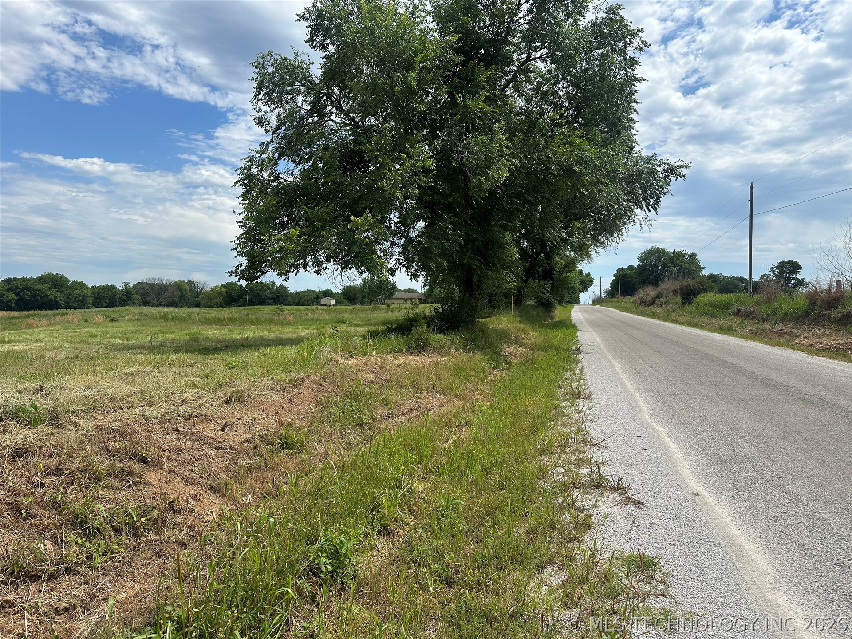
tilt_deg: -0.6
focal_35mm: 24
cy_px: 320
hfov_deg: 71.6
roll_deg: -1.2
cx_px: 426
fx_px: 591
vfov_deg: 56.8
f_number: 1.78
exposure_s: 1/5263
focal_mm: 6.86
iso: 80
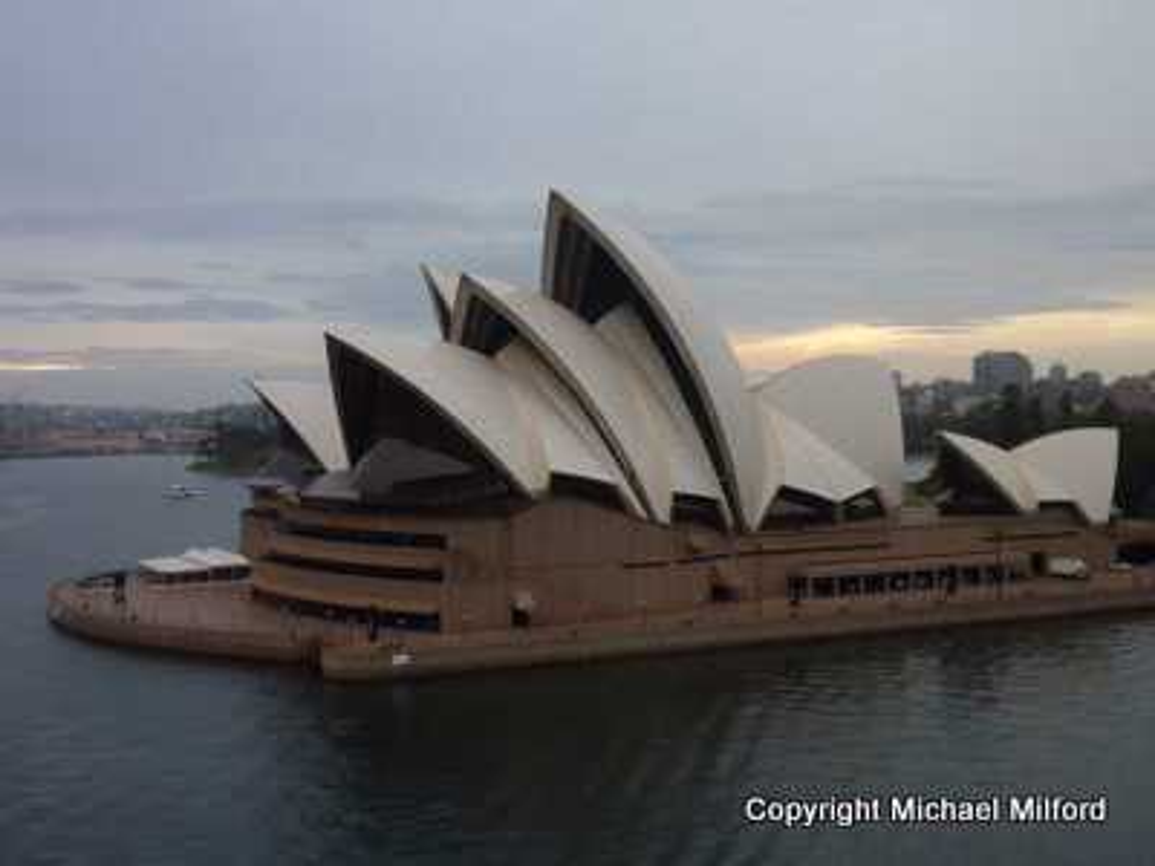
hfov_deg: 42.1
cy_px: 433
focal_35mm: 45
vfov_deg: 32.2
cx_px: 578
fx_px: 1501
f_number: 3.7
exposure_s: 1/60
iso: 80
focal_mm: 7.3
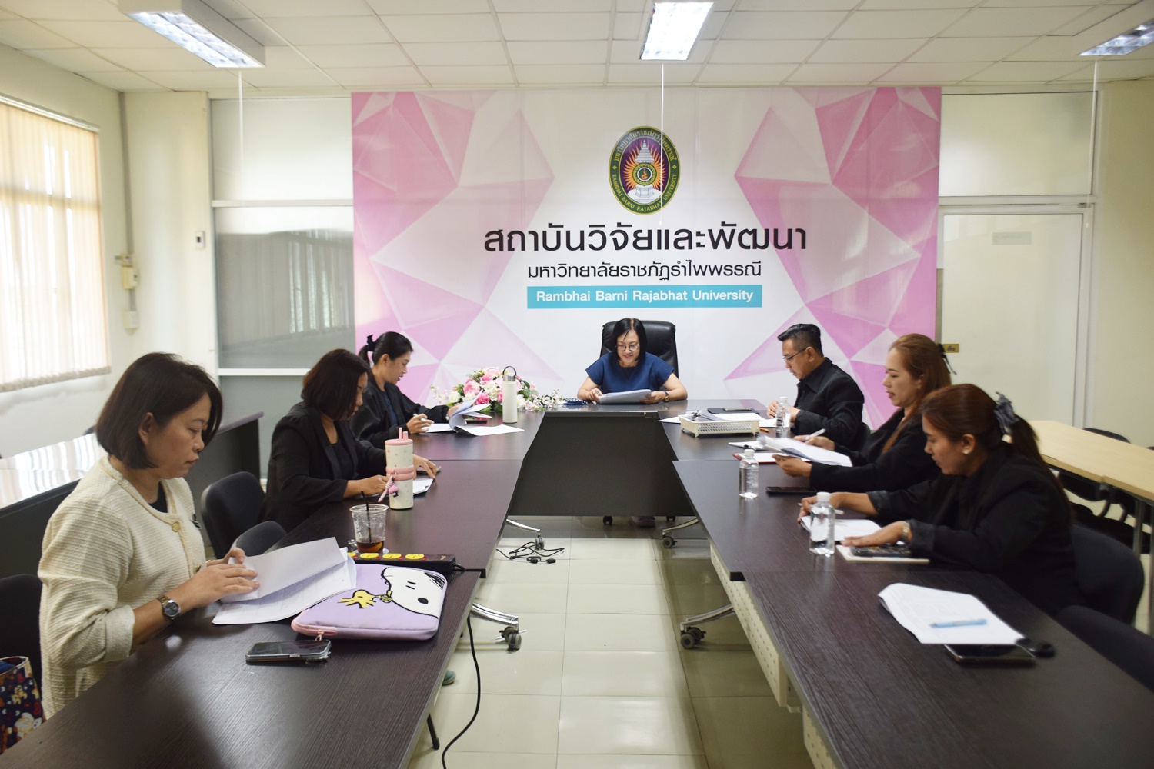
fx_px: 1058
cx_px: 577
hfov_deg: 57.2
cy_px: 384
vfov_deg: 40.0
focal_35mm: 33
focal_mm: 22
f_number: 4
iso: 450
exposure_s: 1/60
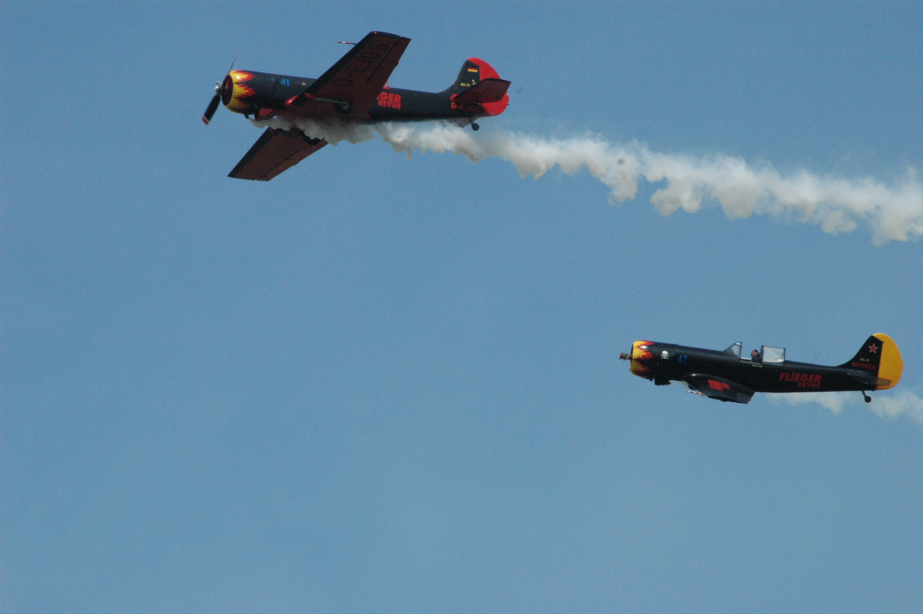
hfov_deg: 6.9
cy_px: 307
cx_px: 462
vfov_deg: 4.6
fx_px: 7685
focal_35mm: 300
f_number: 10
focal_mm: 200
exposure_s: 1/1600
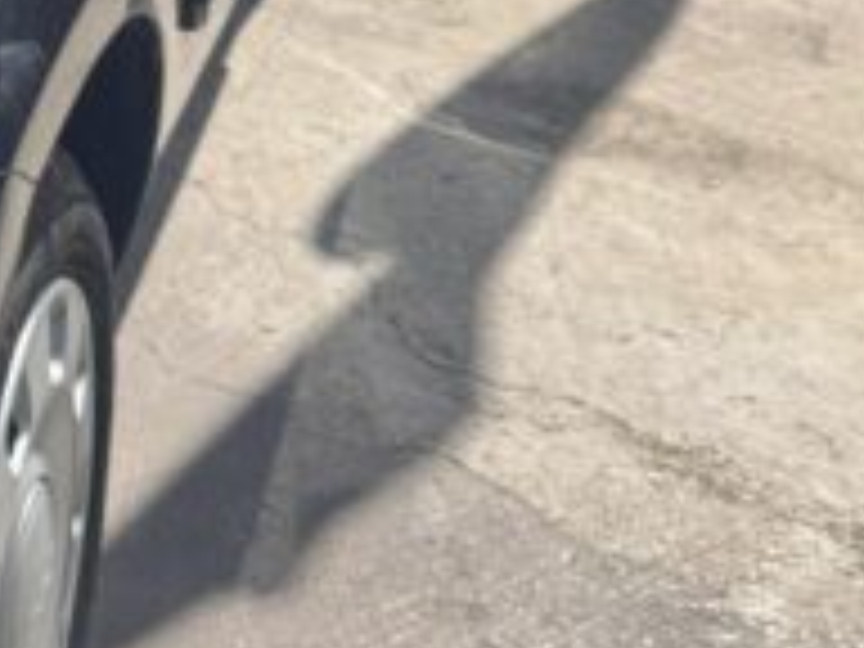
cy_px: -252
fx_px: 2396
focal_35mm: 96
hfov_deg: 17.5
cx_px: -576
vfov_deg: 14.6
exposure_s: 1/3247
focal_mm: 6.76
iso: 80
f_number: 1.78
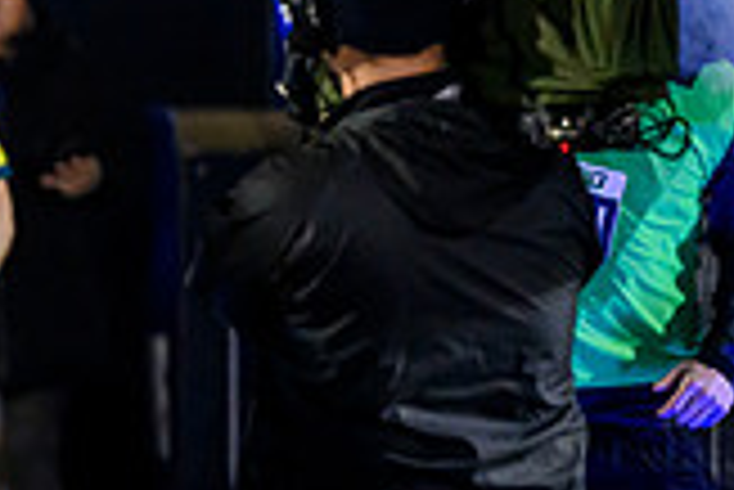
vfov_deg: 1.9
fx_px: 14509
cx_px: -513
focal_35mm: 711
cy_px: 263
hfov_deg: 2.9
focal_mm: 200
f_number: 3.2
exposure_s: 1/800
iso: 6400
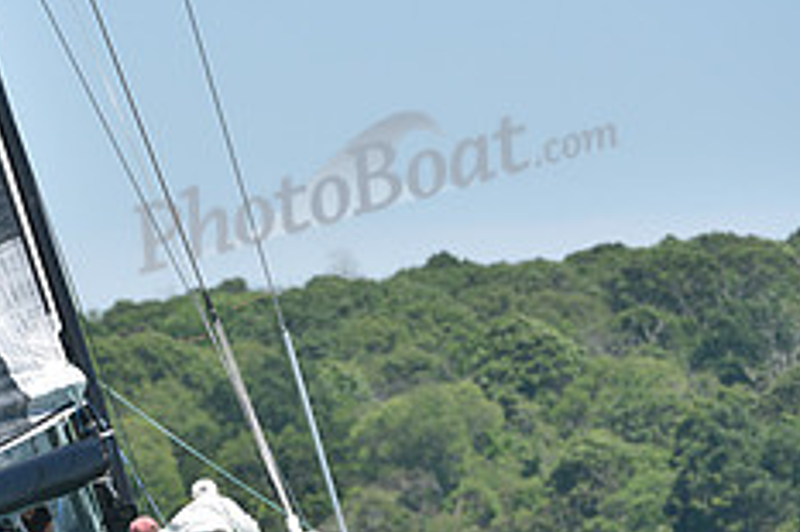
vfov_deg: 1.9
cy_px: 410
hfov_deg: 2.9
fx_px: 16033
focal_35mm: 722
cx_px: -41
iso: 250
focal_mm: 290
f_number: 6.3
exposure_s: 1/1000
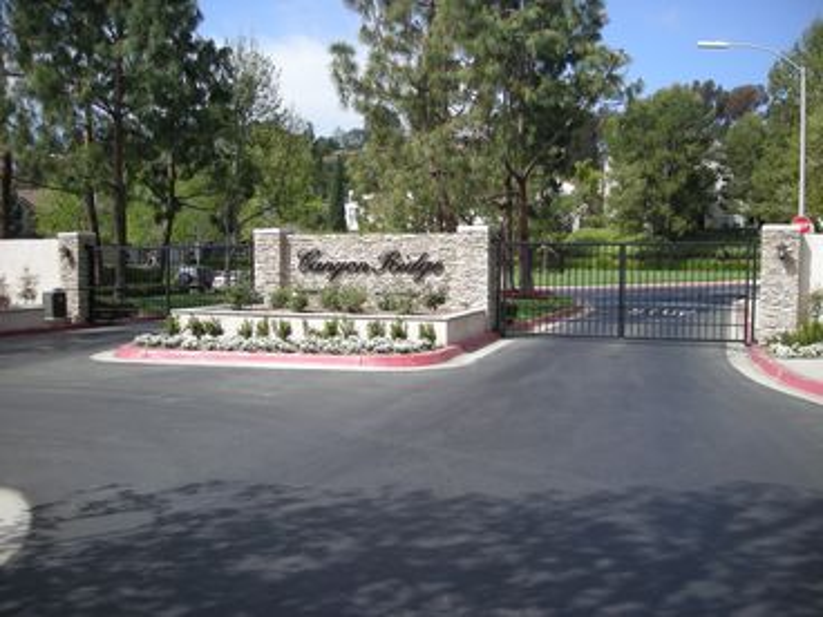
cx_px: 412
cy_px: 308
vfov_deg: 40.7
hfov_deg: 52.6
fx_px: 832
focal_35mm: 35
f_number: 5.7
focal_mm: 5.7
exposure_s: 1/180
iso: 50
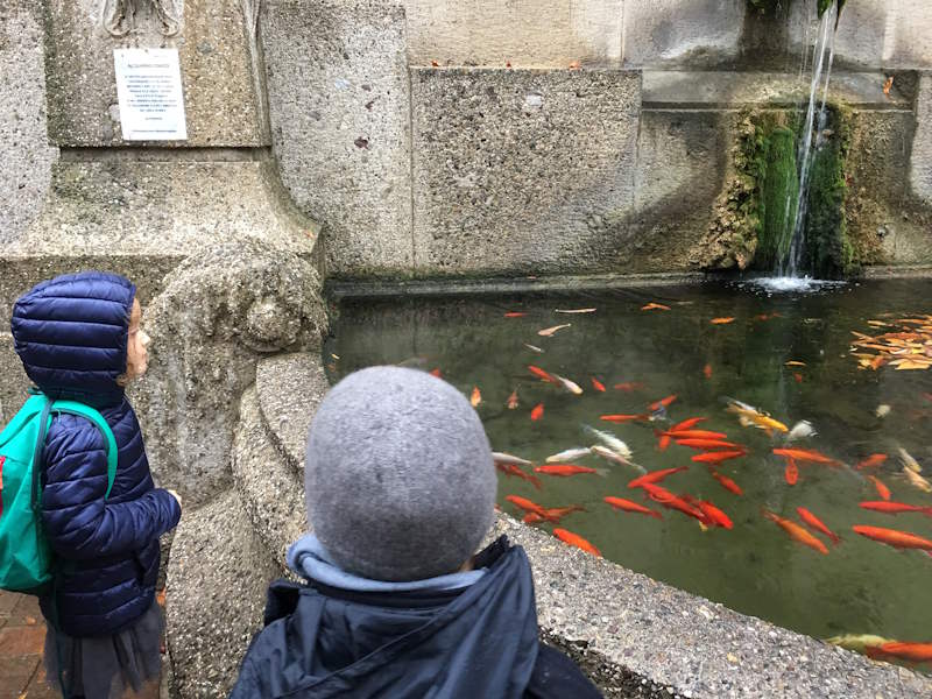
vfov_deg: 48.2
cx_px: 466
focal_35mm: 29
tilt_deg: -14.7
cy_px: 350
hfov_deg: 61.7
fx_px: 781
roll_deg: +0.1
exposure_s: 1/17
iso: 64
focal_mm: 4.15
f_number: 2.2
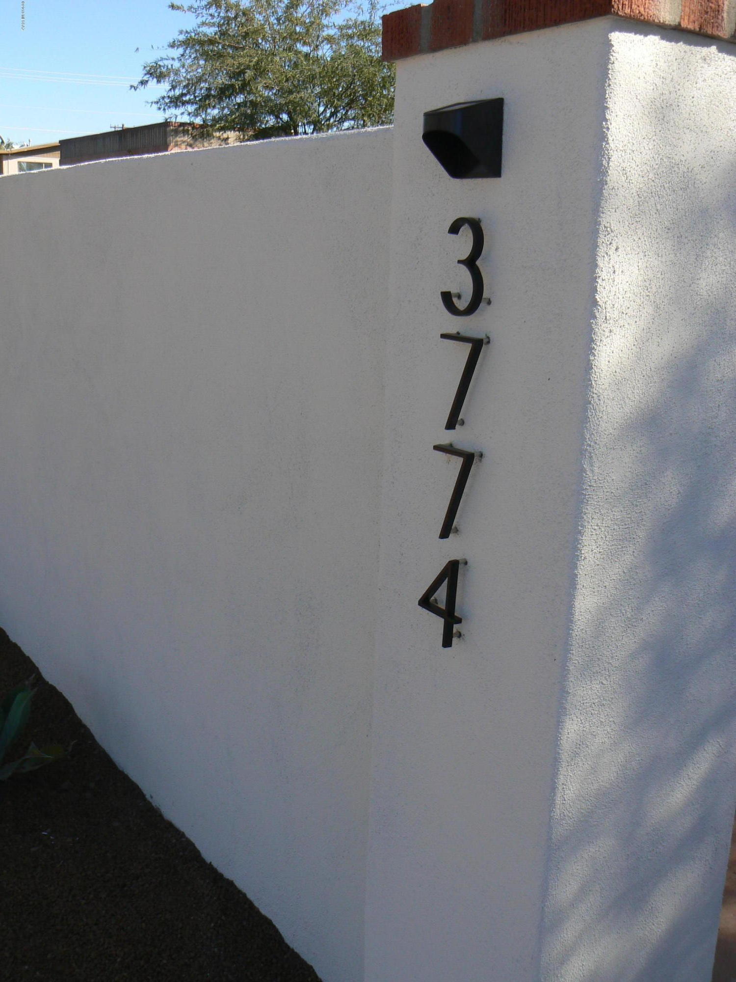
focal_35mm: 36
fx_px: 1021
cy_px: 491
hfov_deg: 39.7
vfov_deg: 51.4
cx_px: 368
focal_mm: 6
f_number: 5.6
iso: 80
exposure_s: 1/400
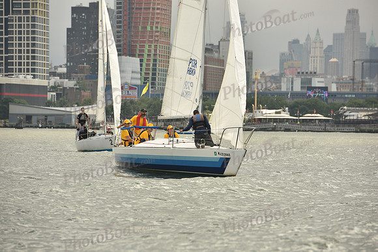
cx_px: 189
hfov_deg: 10.3
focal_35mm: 200
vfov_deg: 6.9
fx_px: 2100
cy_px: 126
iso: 320
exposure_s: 1/1250
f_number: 7.1
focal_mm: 200
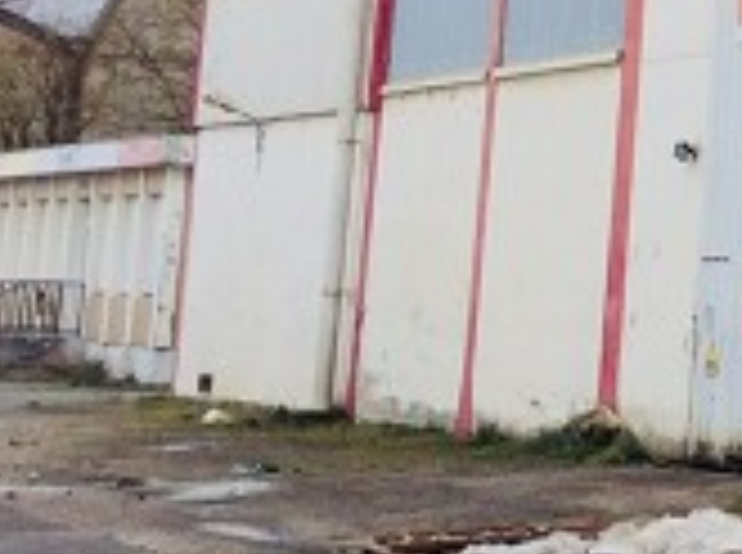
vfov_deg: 10.1
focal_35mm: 141
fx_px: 3016
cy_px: -320
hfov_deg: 12.4
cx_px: 1488
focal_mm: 4.15
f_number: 2.2
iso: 32
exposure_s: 1/977
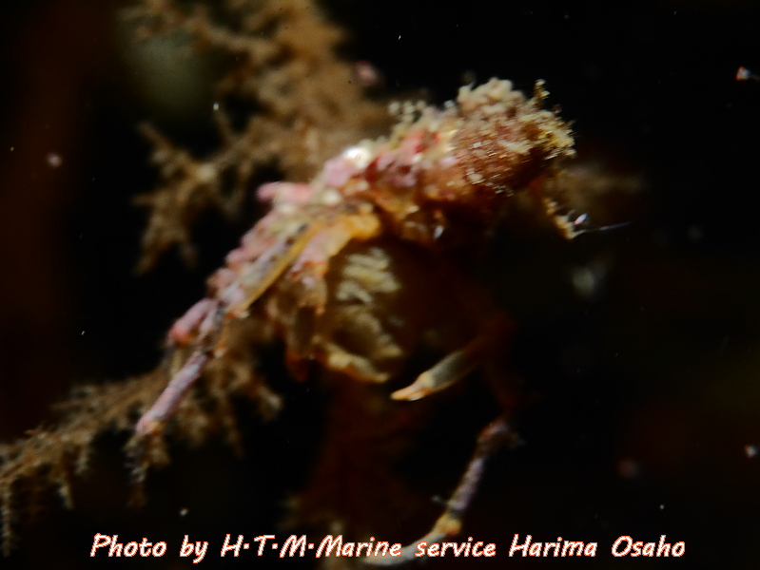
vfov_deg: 16.4
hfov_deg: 21.8
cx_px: 380
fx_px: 1977
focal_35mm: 90
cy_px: 285
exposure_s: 1/100
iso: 2000
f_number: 11
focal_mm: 45
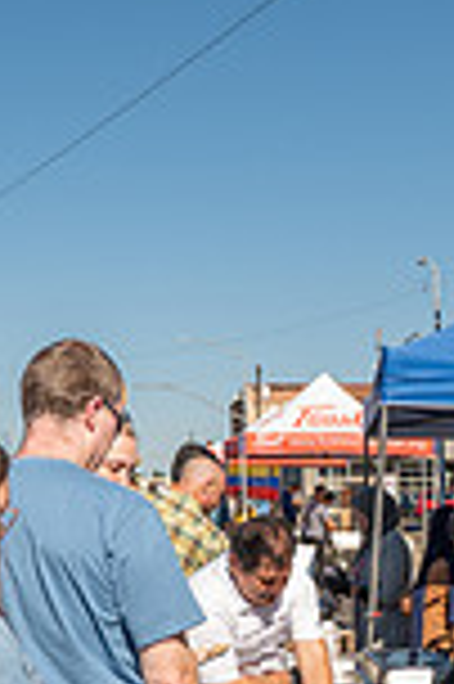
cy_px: 621
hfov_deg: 18.7
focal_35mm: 71
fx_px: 1346
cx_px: 447
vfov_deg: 27.4
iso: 400
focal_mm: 24
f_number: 4.8
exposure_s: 1/3000
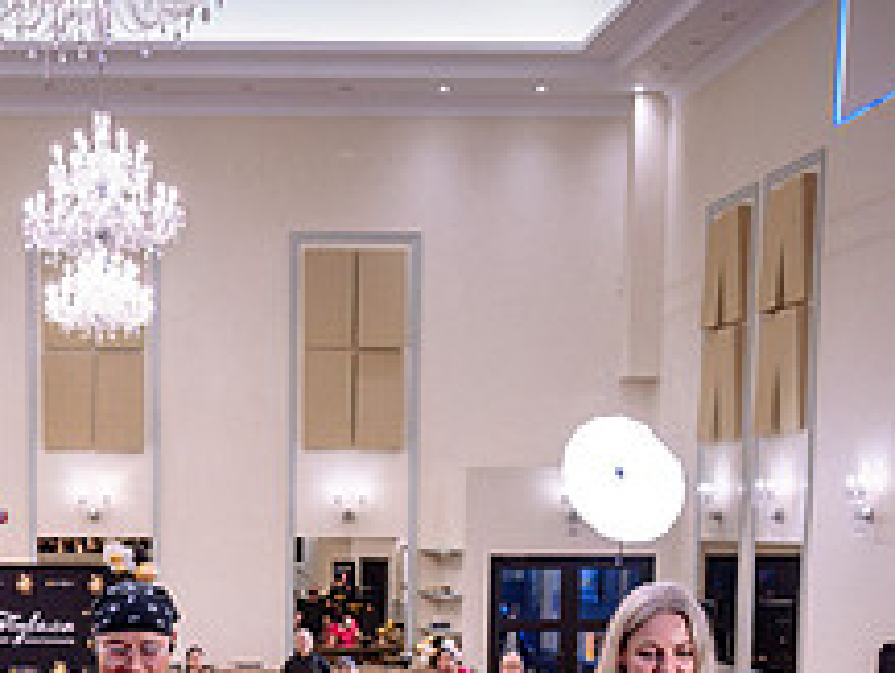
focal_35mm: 79
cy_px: 829
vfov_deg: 17.7
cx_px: 151
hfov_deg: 24.2
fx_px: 2044
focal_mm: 27
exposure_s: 1/160
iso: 1600
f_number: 4
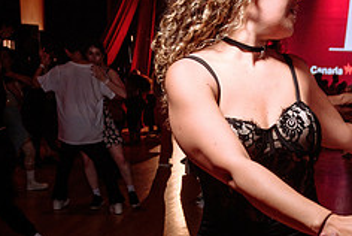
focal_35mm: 69
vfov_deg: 19.3
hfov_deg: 28.2
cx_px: 307
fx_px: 675
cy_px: 225
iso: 800
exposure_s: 1/40
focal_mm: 24
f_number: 3.5
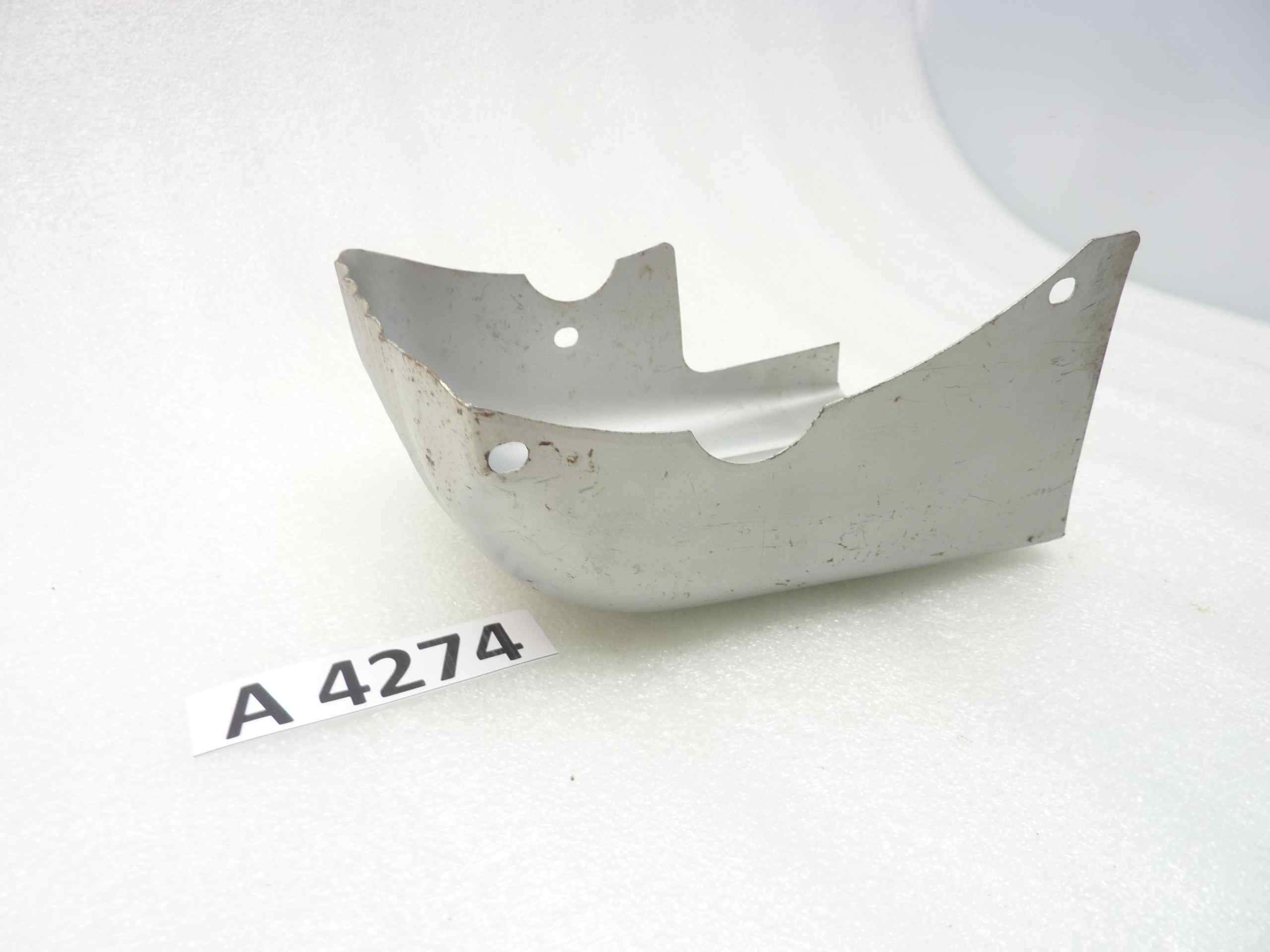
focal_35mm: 25
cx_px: 635
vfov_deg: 54.9
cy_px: 476
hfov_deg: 69.4
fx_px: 917
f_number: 3.3
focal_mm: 4.1
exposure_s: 1/10
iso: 80
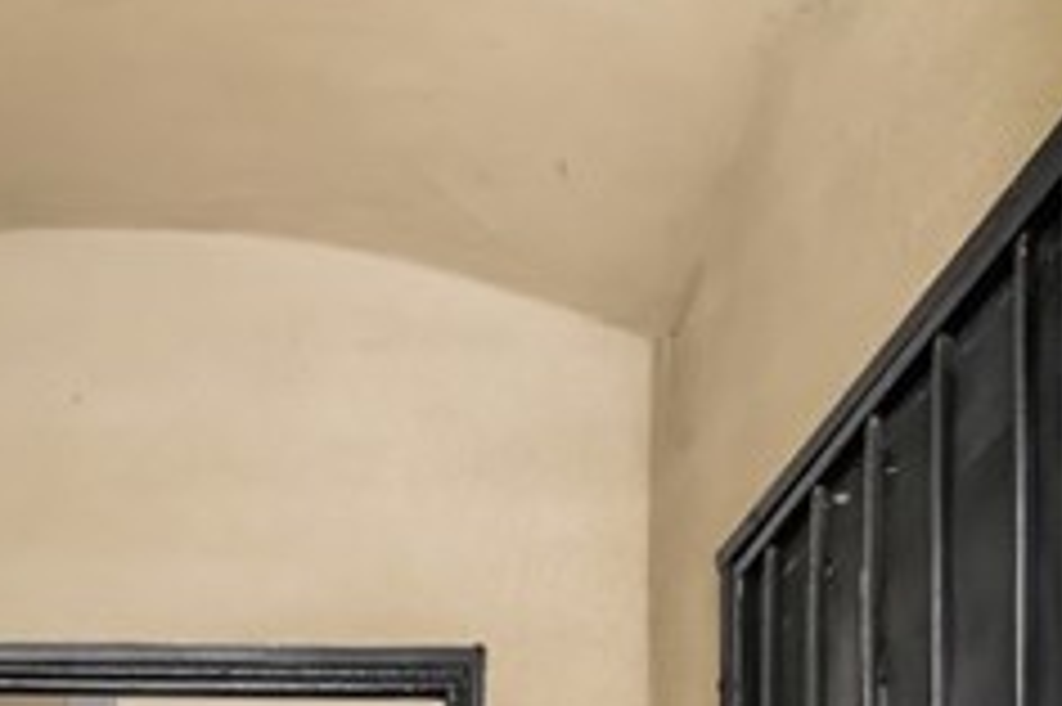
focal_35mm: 65
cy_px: 1331
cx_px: 243
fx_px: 1916
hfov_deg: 30.4
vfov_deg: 16.7
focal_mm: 10
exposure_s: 1/25
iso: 2000
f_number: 7.1
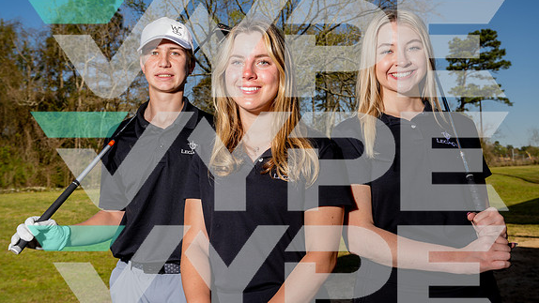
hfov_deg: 55.3
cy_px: 162
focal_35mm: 36
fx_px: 515
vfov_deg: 32.8
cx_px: 270
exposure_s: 1/250
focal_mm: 34
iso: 100
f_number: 8
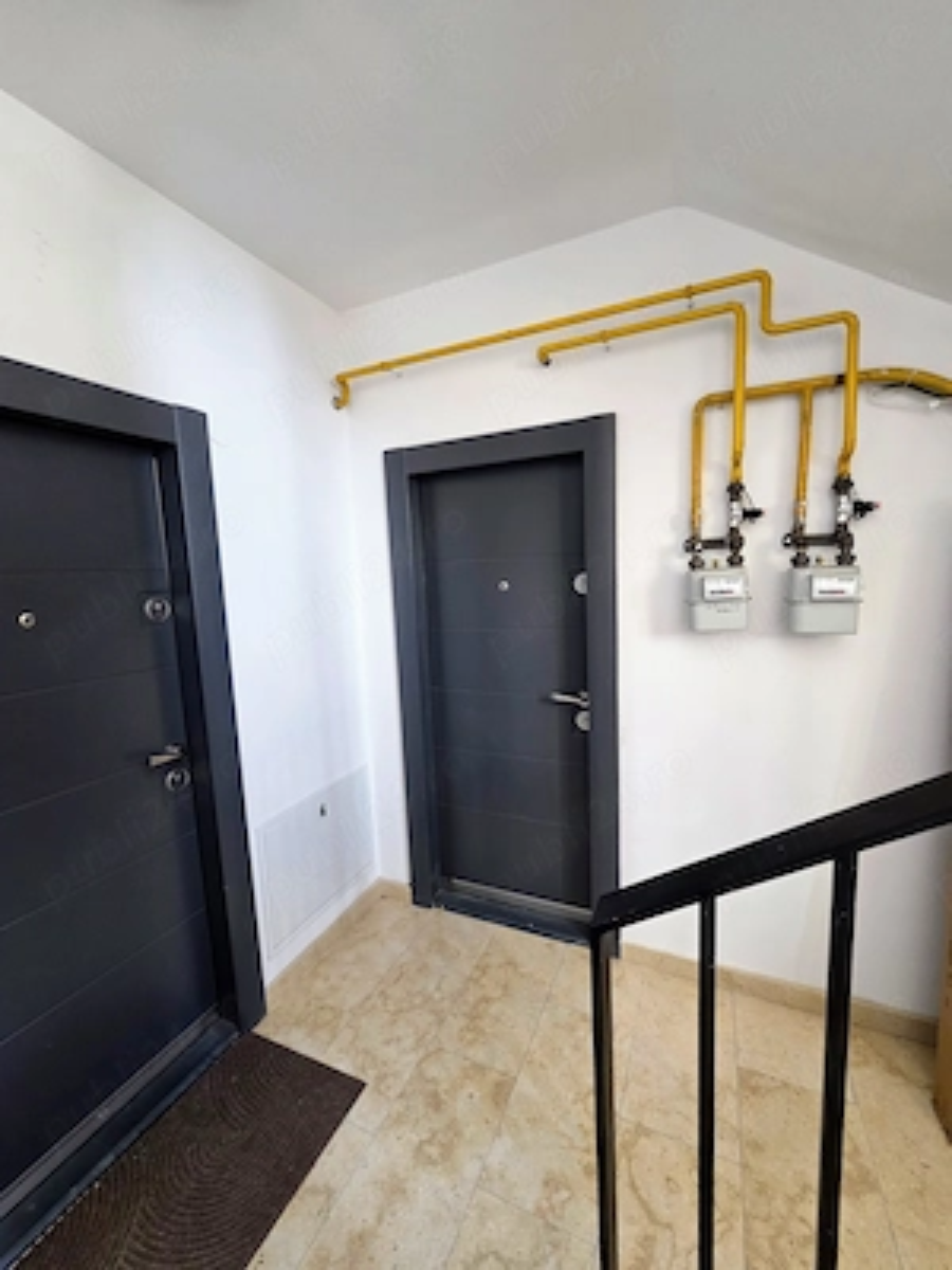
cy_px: 635
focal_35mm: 13
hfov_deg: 89.9
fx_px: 477
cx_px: 476
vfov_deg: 106.2
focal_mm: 2.2
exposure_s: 1/50
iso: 250
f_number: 2.2
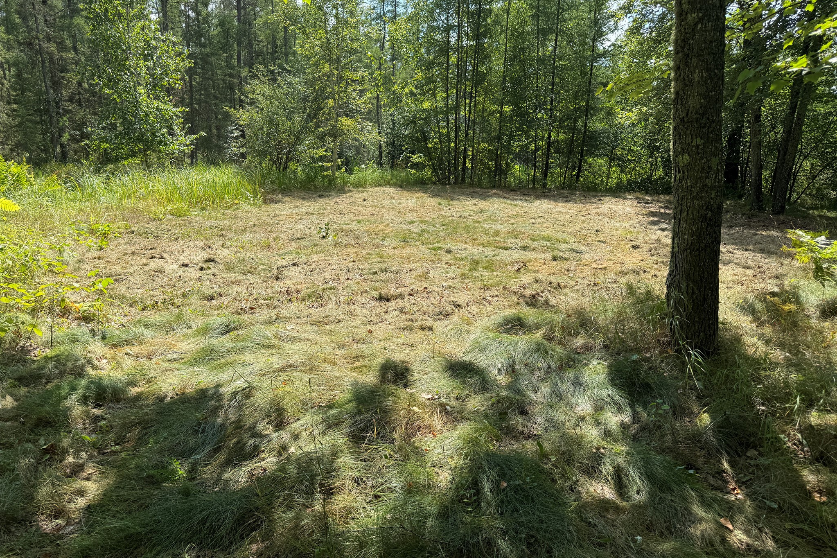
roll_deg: -2.5
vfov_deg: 51.3
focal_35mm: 25
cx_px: 419
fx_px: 581
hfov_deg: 71.5
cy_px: 294
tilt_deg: -14.8
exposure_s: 1/1869
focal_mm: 6.76
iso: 80
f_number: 1.78
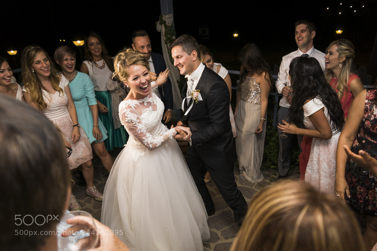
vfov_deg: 53.1
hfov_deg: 73.7
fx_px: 251
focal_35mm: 24
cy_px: 126
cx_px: 188
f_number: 2.8
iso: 160
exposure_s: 1/60
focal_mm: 16
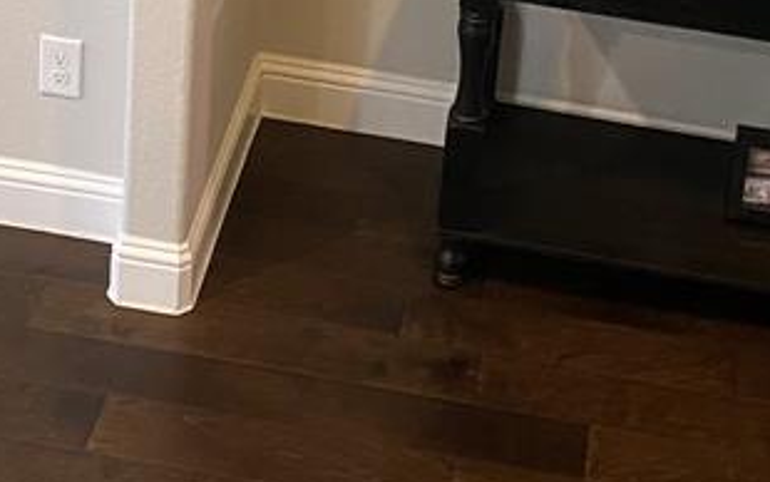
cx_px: 383
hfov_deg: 22.8
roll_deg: -2.3
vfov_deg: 13.2
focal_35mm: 91
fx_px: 1910
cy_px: -338
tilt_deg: -23.3
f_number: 1.8
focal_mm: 4.25
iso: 320
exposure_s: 1/60
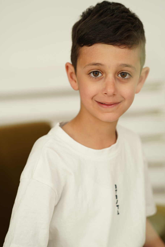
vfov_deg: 18.8
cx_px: 79
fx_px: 749
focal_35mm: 109
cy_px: 129
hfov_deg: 12.6
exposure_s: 1/160
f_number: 2
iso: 125
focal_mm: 85
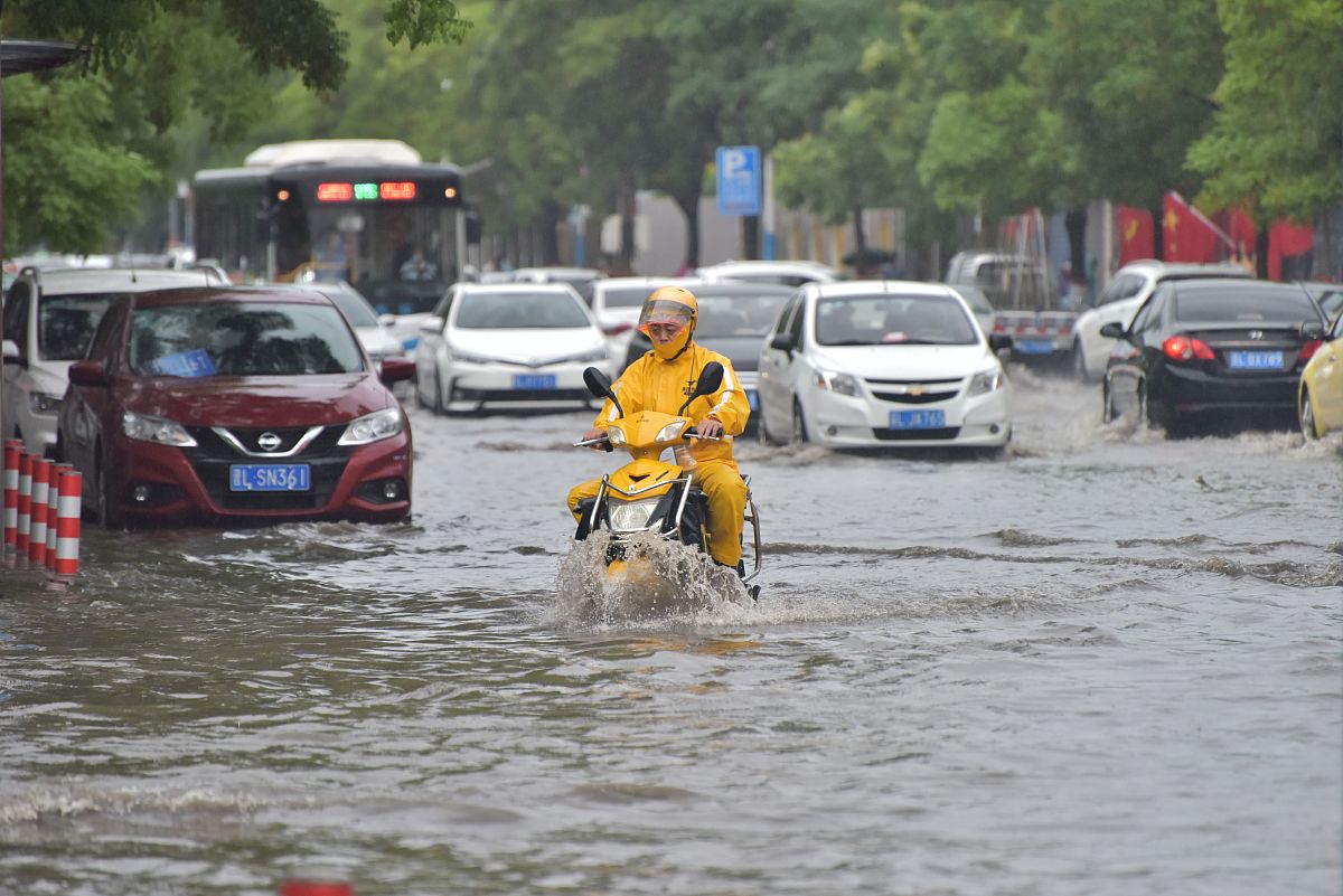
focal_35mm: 300
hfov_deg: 6.9
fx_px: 11195
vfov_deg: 4.6
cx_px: 672
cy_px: 448
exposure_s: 1/320
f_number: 5.6
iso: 1250
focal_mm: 300
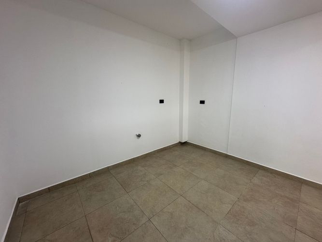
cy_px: 121
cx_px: 161
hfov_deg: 102.1
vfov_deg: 85.7
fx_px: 130
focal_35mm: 14
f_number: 2.2
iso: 125
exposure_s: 1/120
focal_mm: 2.22
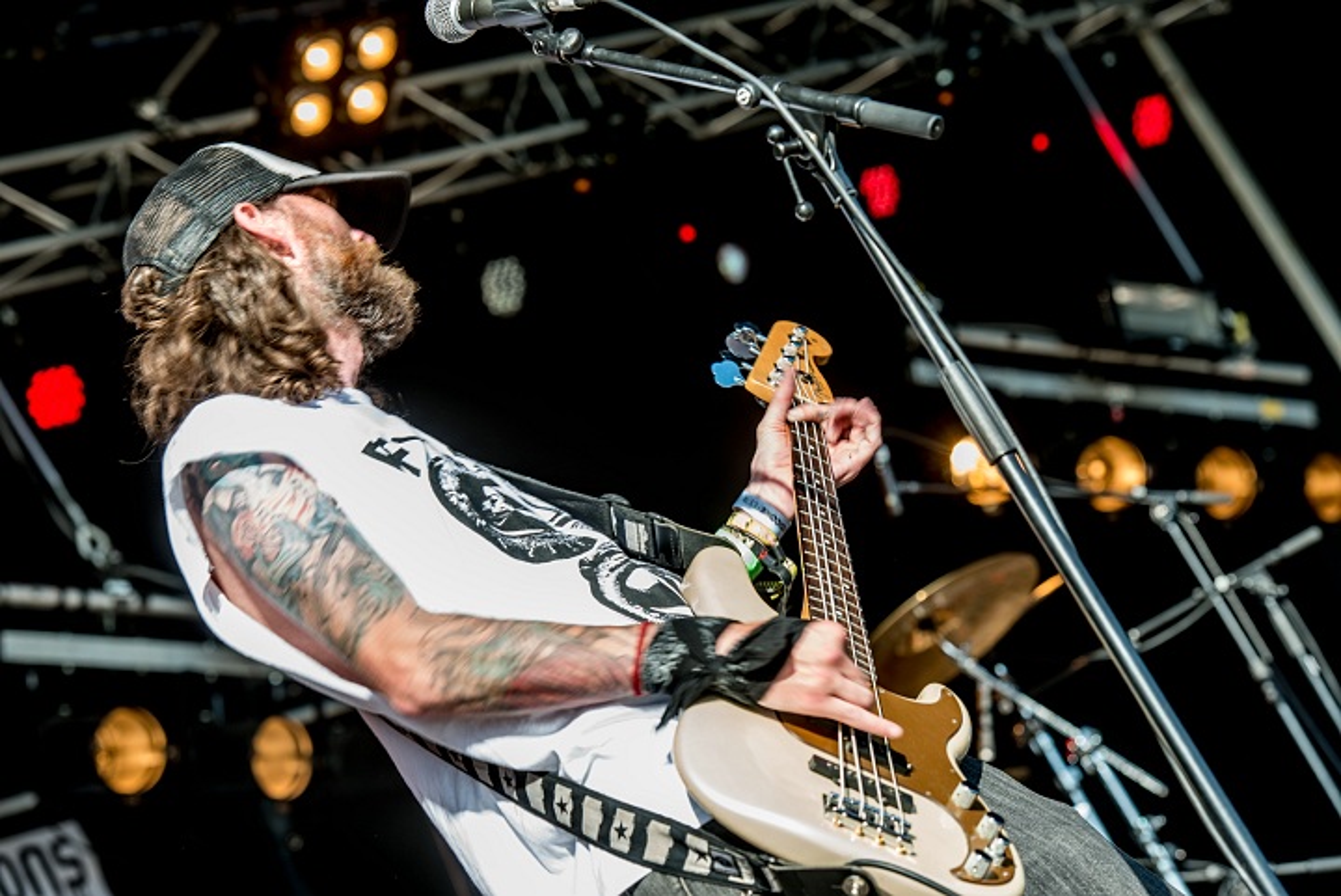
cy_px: 448
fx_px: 4547
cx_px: 670
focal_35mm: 122
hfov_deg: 16.8
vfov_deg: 11.3
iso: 50
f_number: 5.6
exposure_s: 1/125
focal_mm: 122
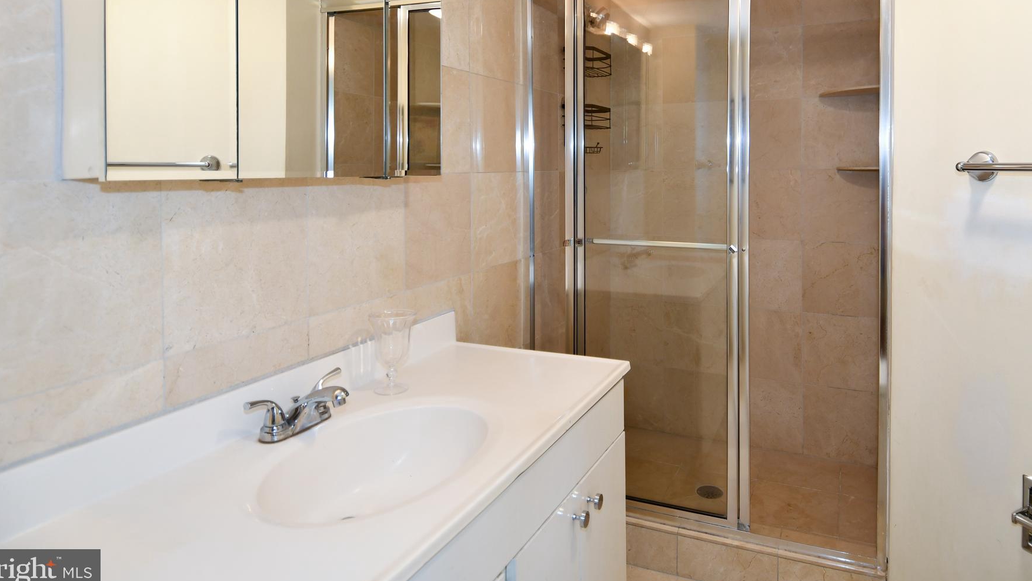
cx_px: 572
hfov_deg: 80.9
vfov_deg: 50.5
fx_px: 602
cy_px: 190
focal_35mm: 22
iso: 280
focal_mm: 12
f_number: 4
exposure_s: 1/60
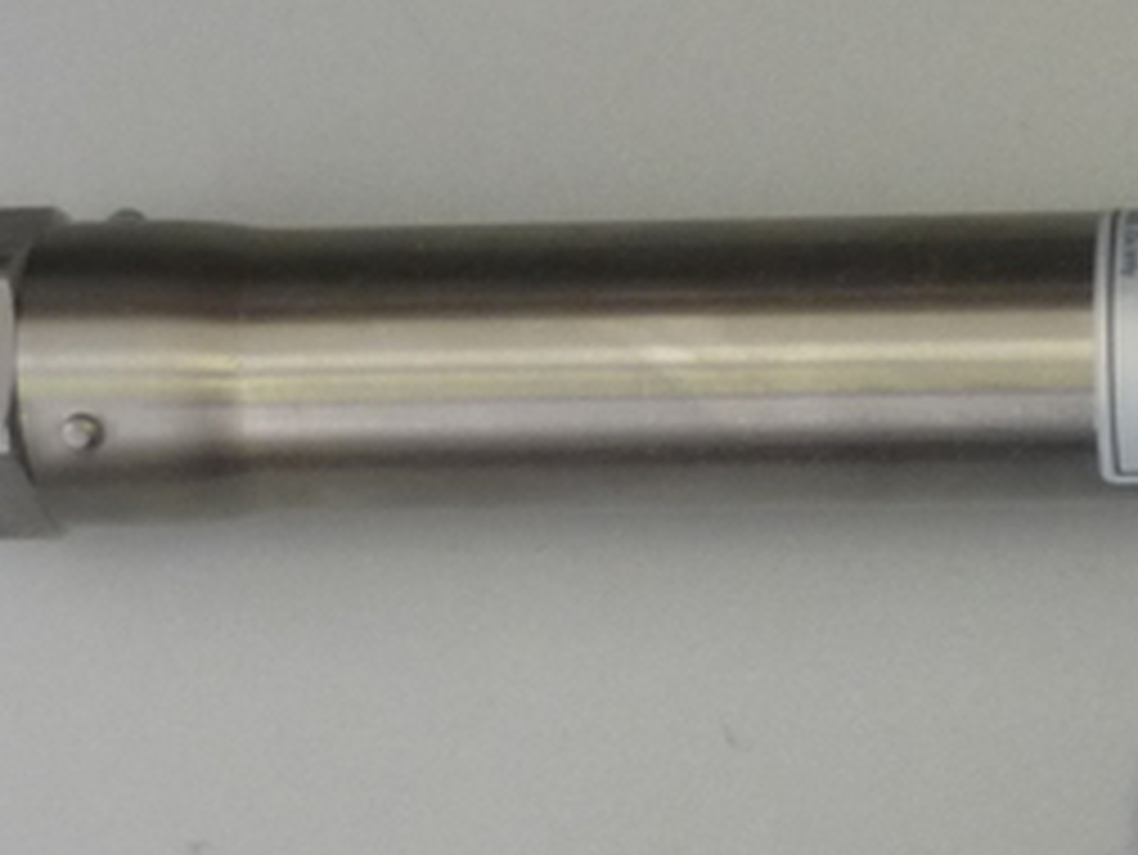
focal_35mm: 125
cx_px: 738
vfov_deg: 11.8
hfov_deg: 15.7
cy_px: 675
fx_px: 4111
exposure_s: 1/30
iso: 200
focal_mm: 5.5
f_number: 2.8
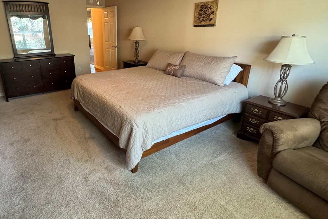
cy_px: 92
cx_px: 119
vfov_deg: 59.2
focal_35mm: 21
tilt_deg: -17.7
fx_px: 191
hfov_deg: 79.4
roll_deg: -0.1
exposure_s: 1/60
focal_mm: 2.22
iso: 320
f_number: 2.2
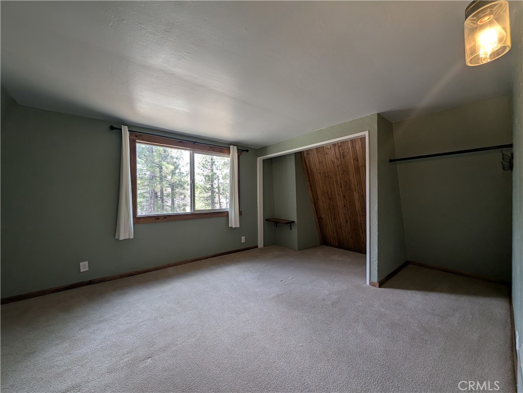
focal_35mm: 12
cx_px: 262
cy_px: 196
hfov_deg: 110.5
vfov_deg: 94.6
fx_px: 181
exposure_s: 1/73.1
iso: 43
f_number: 1.95
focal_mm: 2.23
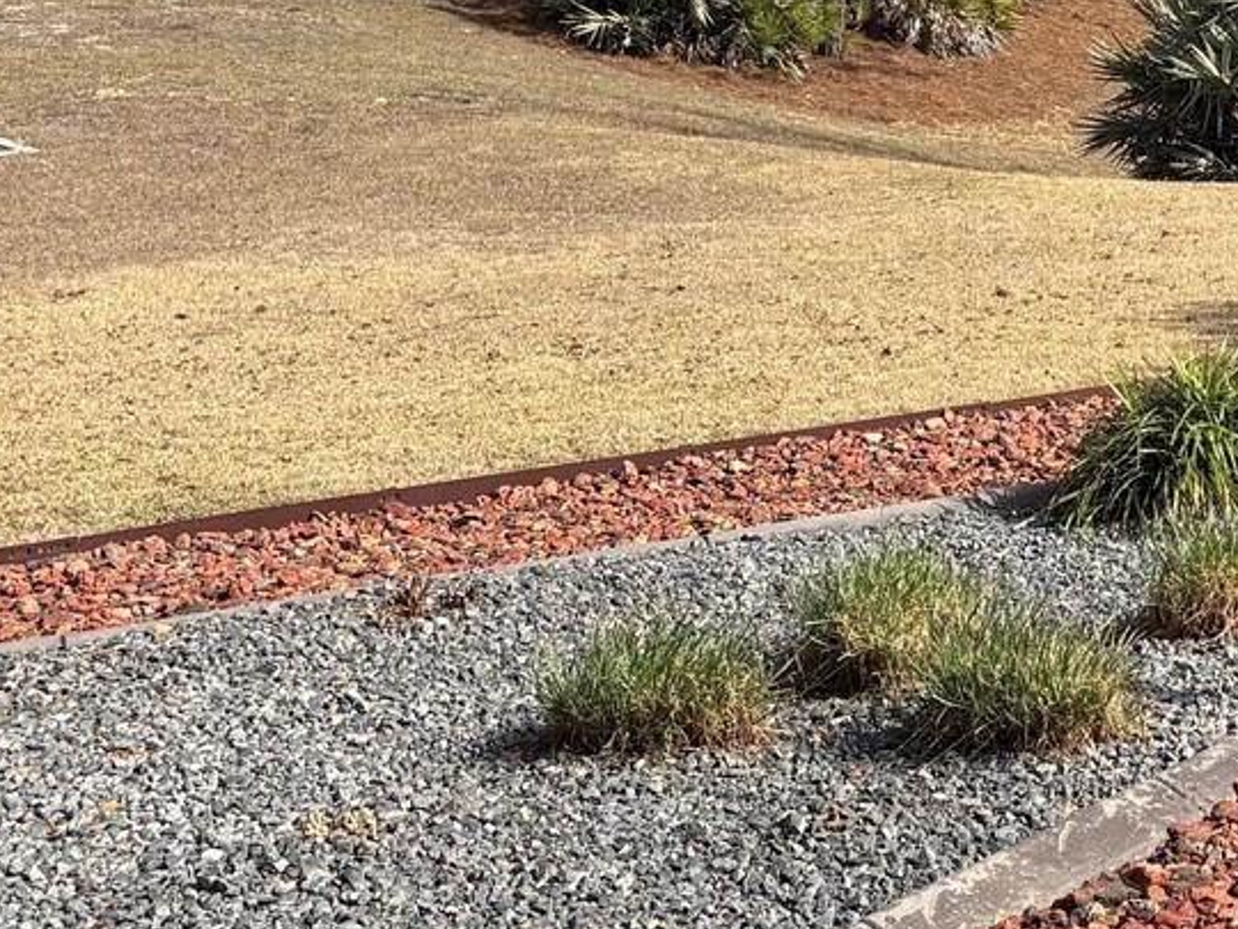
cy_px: 48
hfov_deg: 23.9
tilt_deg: -6.4
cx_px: 1327
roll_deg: -0.5
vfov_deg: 18.7
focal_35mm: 77
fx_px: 2754
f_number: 1.6
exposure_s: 1/3623
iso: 50
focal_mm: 5.96
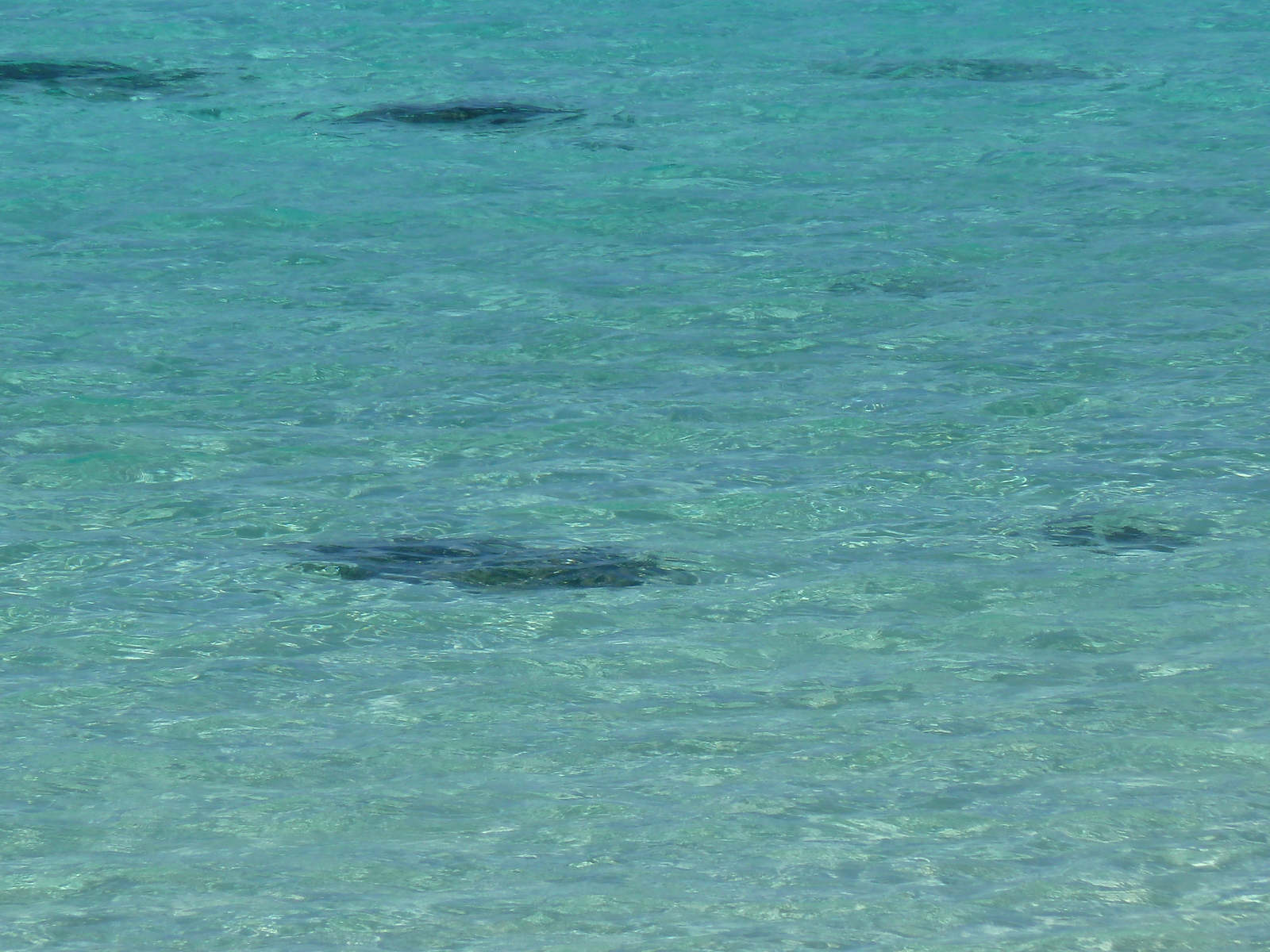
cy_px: 476
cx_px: 635
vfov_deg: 3.7
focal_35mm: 399
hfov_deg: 5.0
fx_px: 14639
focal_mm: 49.2
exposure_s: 1/800
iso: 80
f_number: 5.6
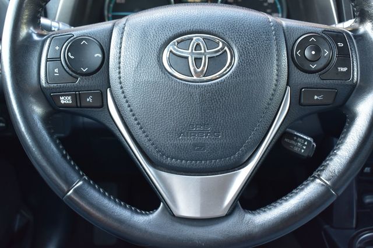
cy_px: 124
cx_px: 186
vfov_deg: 31.9
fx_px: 435
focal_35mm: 42
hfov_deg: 46.4
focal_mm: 28
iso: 640
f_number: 6.3
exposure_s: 1/15
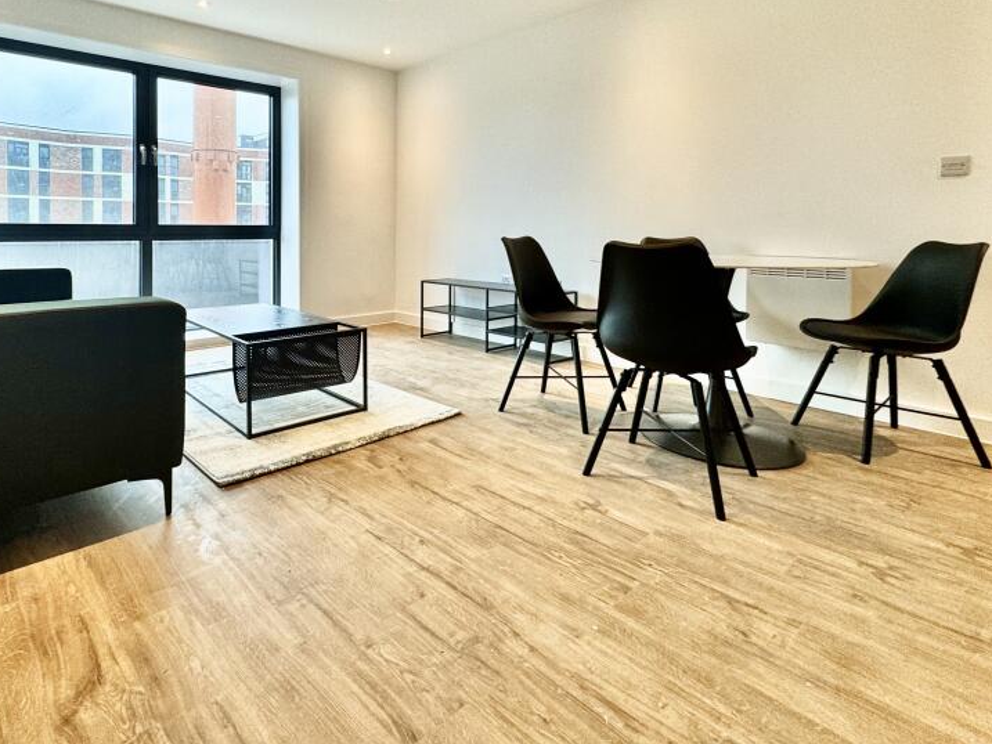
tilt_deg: -1.1
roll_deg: +0.5
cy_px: 236
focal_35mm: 20
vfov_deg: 64.0
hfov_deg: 80.4
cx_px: 379
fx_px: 573
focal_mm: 2.22
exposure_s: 1/100
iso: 125
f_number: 2.2
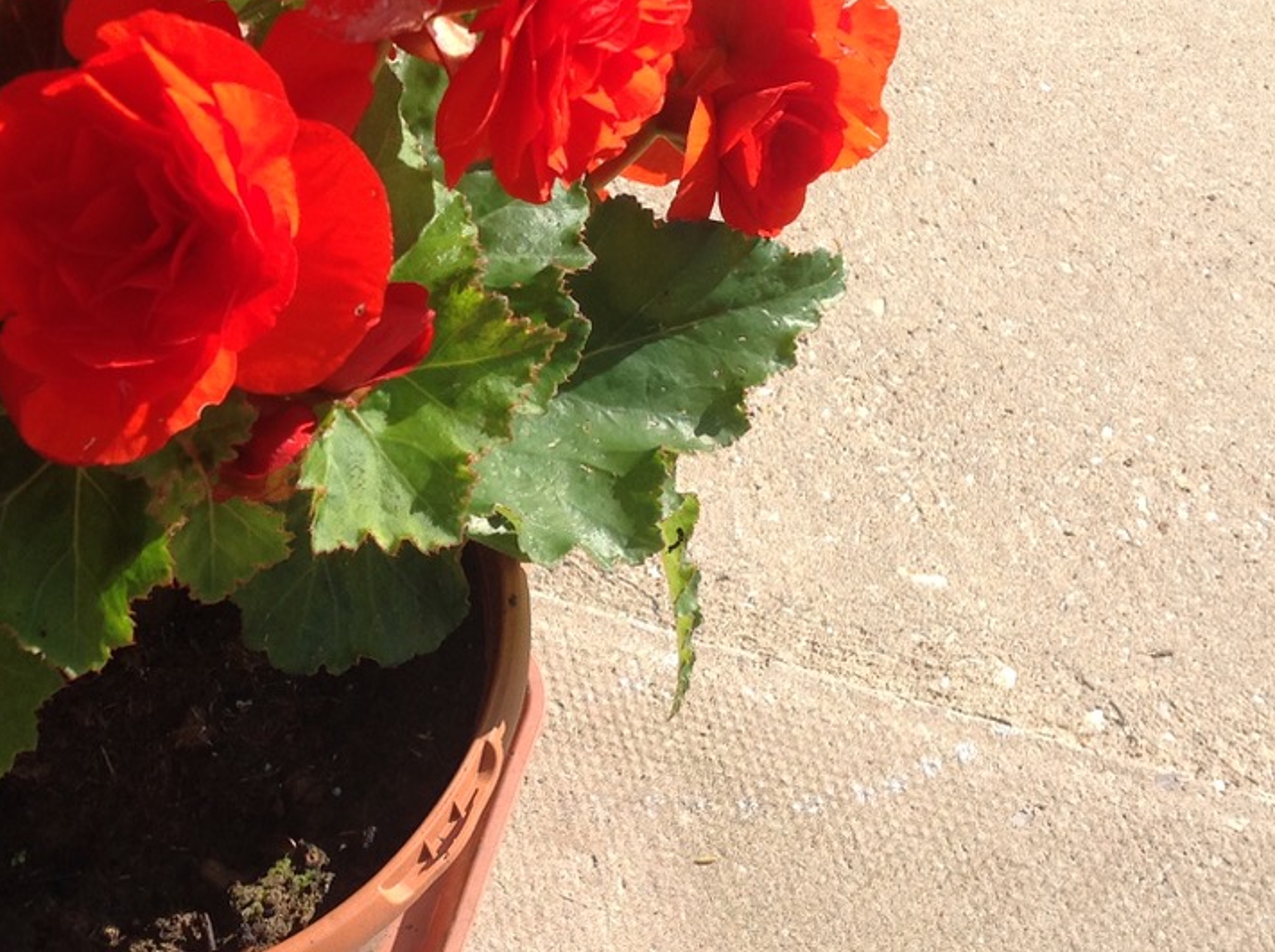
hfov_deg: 30.5
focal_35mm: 63
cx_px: 420
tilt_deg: -56.2
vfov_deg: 23.2
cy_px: 375
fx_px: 2317
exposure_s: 1/889
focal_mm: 4.28
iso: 50
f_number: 2.4
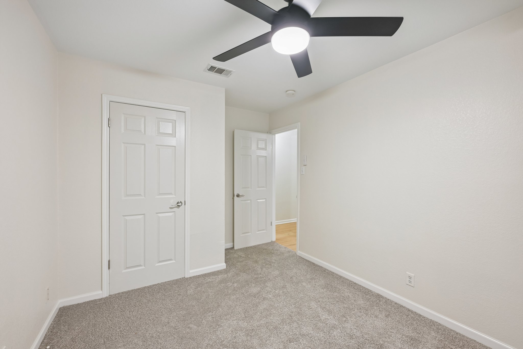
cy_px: 174
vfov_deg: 77.3
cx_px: 262
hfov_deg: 100.4
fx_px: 218
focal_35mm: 15
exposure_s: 1/15
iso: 400
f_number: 6.7
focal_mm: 15
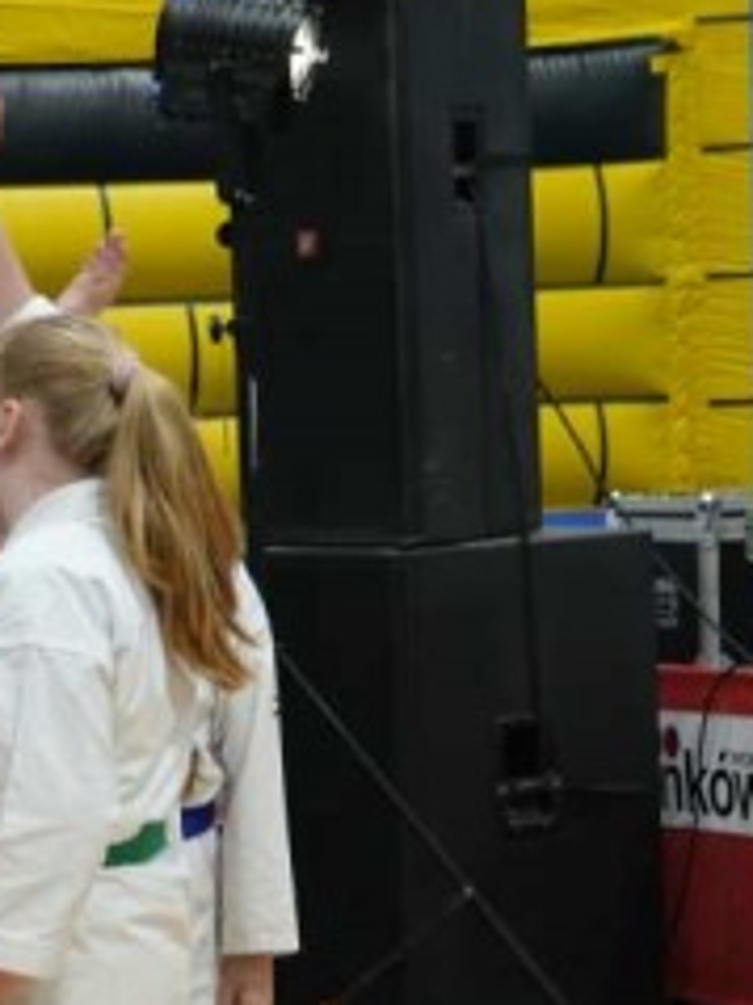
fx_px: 4674
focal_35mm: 161
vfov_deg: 12.2
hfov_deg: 9.0
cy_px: 864
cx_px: -332
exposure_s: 1/160
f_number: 4
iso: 1000
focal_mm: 50
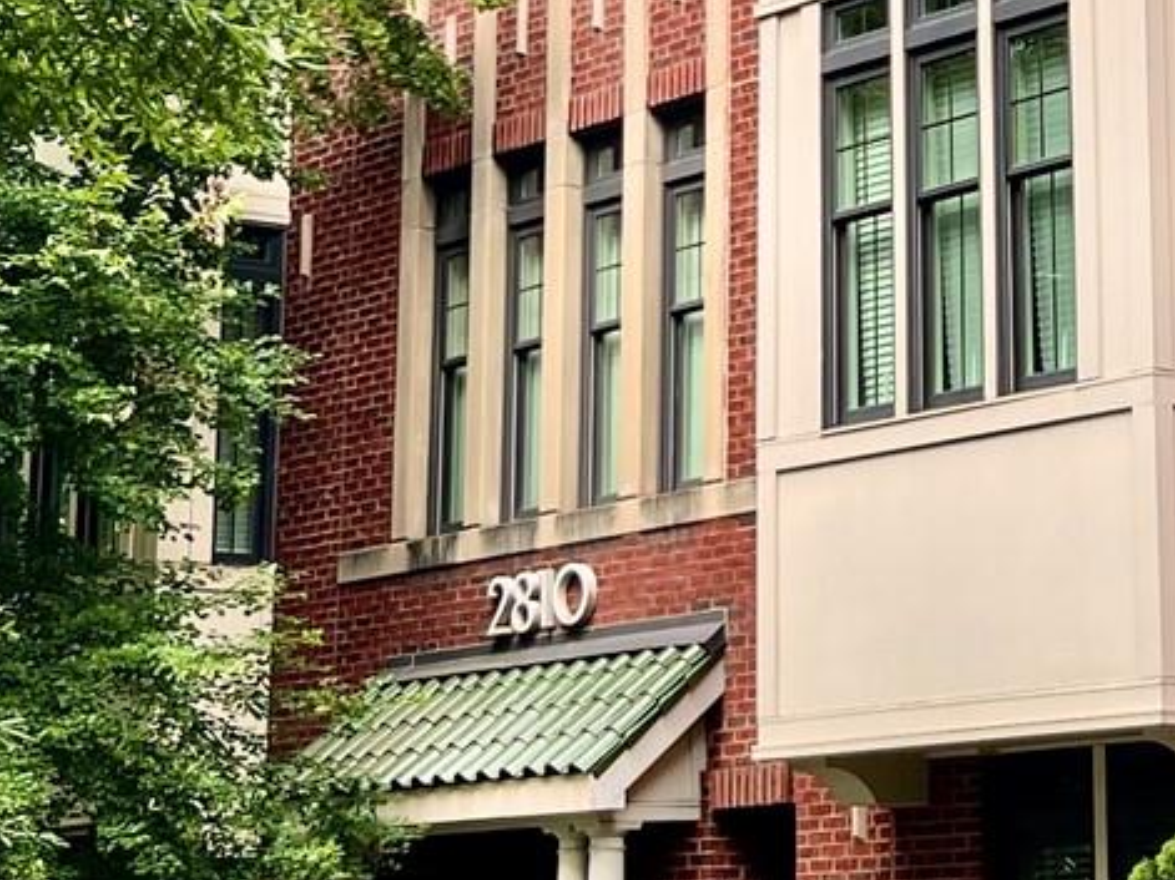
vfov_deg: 12.9
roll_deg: +0.7
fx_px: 3835
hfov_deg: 17.2
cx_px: 1015
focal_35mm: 113
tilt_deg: +14.3
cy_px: -22
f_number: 1.5
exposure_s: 1/597
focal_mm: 5.7
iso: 50
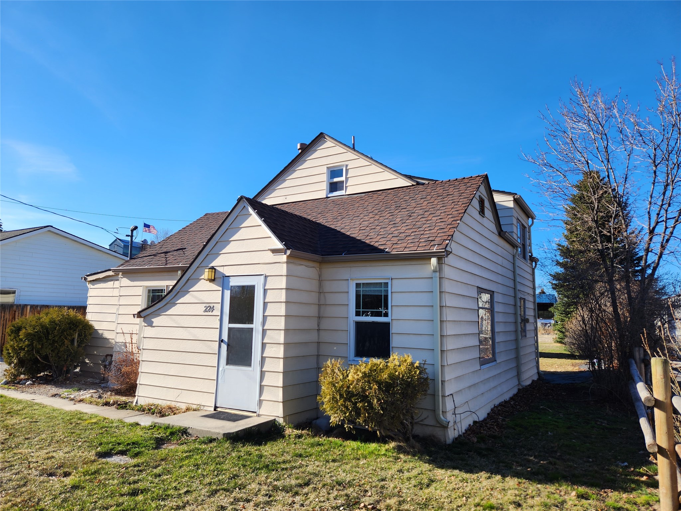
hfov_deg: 73.9
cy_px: 256
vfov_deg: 58.9
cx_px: 340
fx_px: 452
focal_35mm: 23
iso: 20
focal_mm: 5.4
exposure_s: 1/981
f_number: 1.8
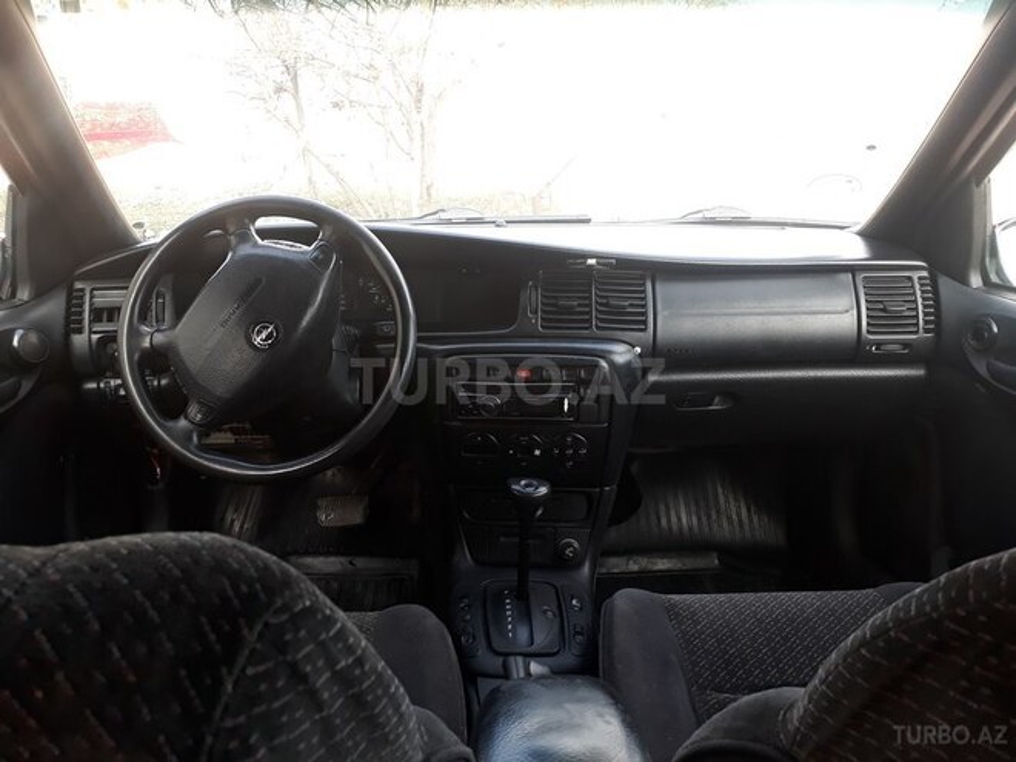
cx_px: 508
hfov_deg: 65.3
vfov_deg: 51.4
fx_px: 792
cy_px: 381
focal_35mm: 27
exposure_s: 1/50
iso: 64
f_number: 1.9
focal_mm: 3.6
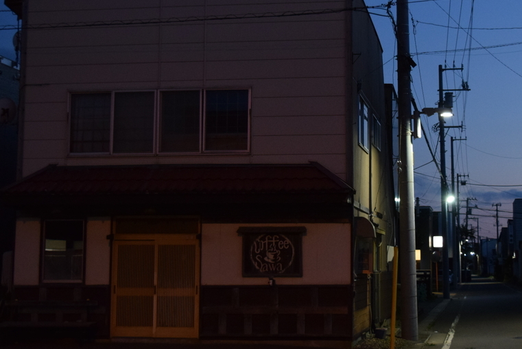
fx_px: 1030
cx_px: 354
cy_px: 146
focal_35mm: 71
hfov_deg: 28.2
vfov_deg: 19.2
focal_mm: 30
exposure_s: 1/30
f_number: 5
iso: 1600
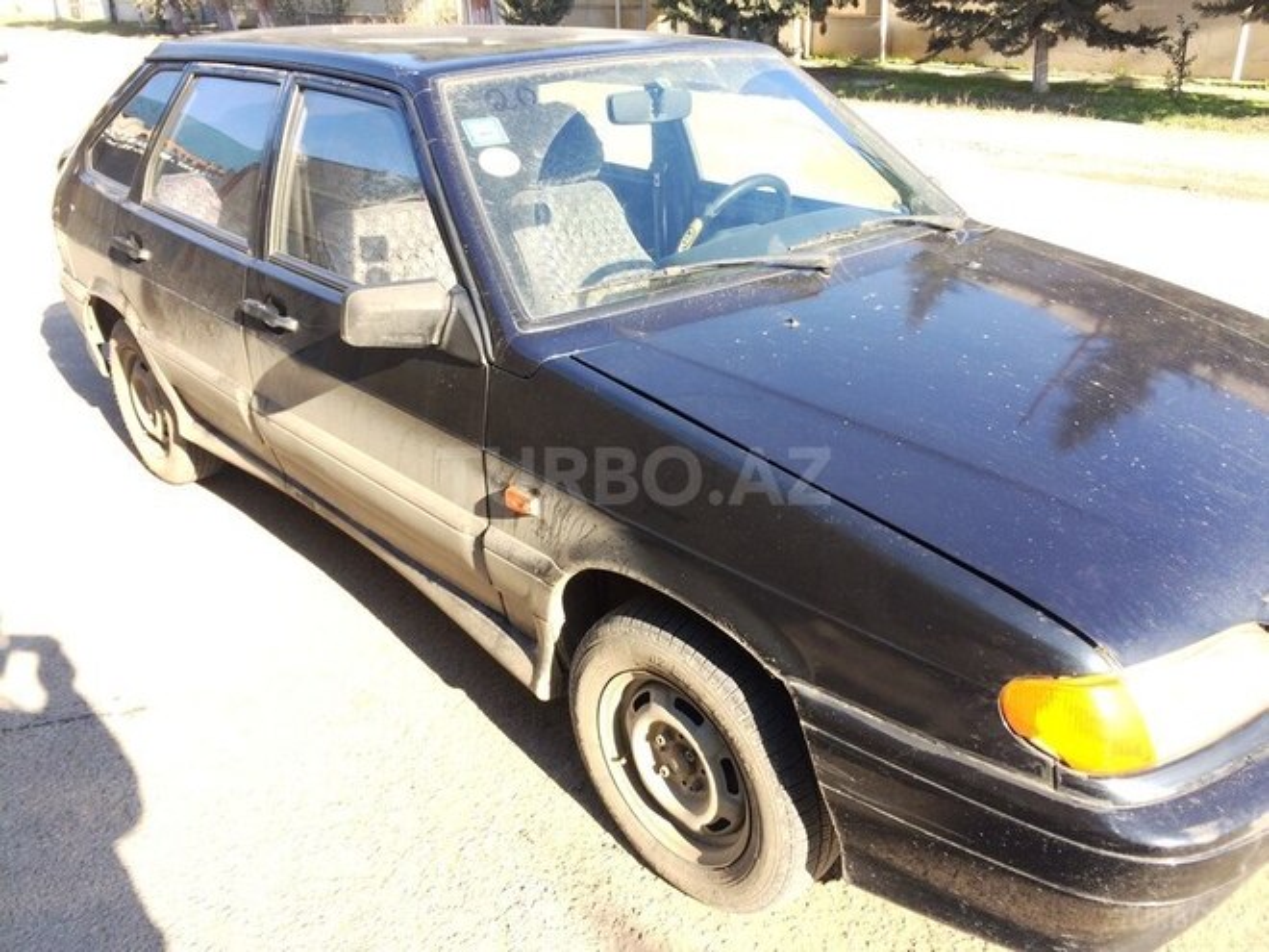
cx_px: 634
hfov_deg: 61.7
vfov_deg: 48.2
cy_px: 476
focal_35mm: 29
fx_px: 1063
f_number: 2.2
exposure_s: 1/295
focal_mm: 4.15
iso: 32
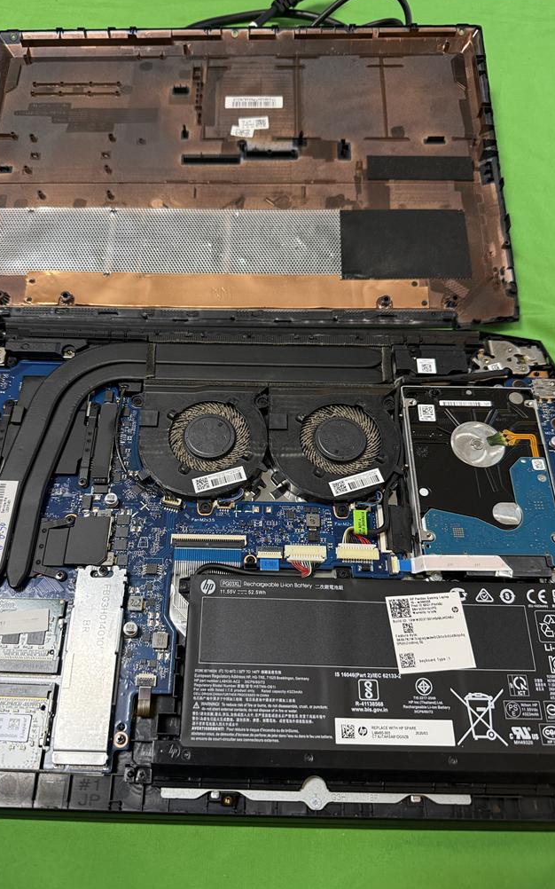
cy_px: 443
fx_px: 629
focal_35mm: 26
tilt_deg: -62.0
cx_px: 245
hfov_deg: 47.5
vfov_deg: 70.4
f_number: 1.78
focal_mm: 6.76
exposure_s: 1/299
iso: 320
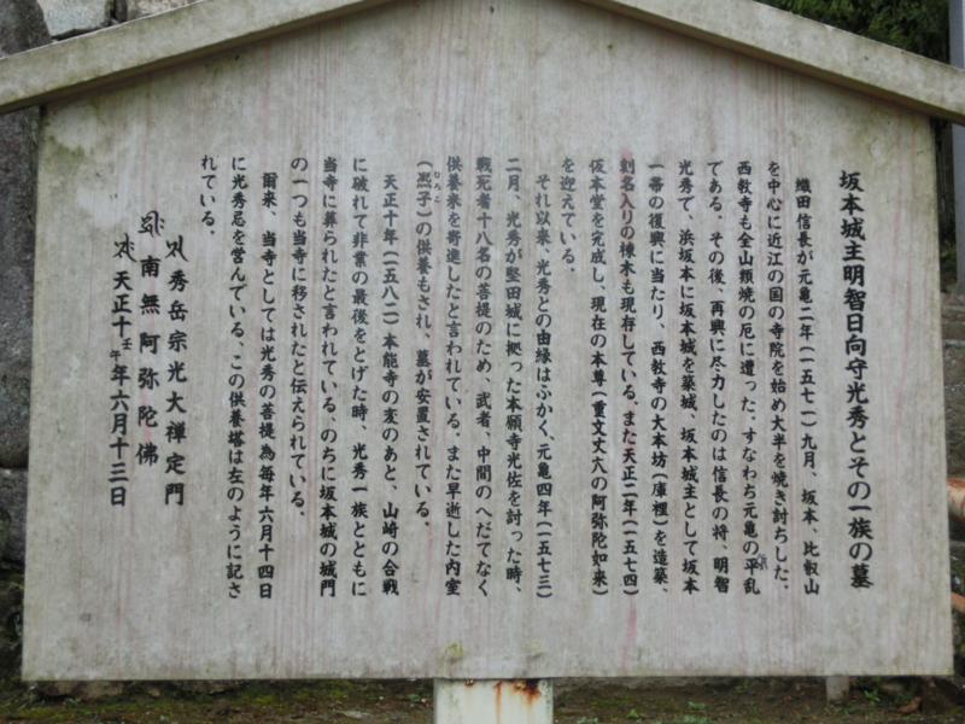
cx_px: 482
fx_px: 1589
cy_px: 362
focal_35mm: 57
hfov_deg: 33.8
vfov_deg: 25.7
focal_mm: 10.11
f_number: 4.5
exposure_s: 1/125
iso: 200
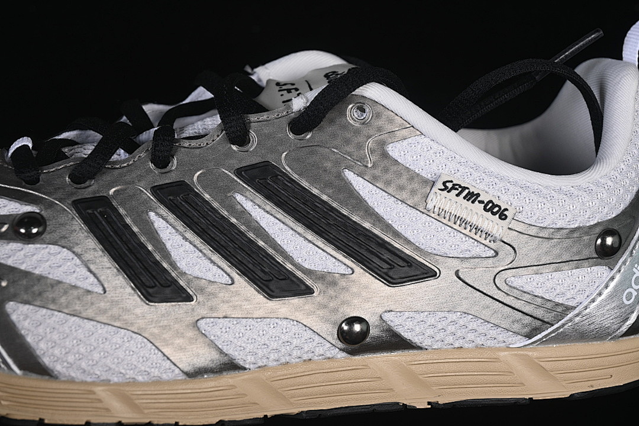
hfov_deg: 27.0
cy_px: 213
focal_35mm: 75
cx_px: 320
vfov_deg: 18.2
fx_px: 1331
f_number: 7.1
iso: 160
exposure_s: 1/80
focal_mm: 50
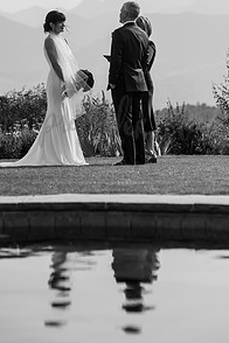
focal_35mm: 130
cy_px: 121
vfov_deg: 15.7
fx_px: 1240
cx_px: 95
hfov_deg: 10.5
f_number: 2.5
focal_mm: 85
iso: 160
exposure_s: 1/4000
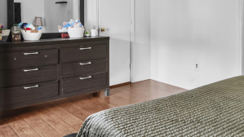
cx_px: 160
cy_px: 13
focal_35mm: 42
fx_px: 272
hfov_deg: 47.7
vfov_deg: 27.3
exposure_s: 1/2
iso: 1000
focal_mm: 16
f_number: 13
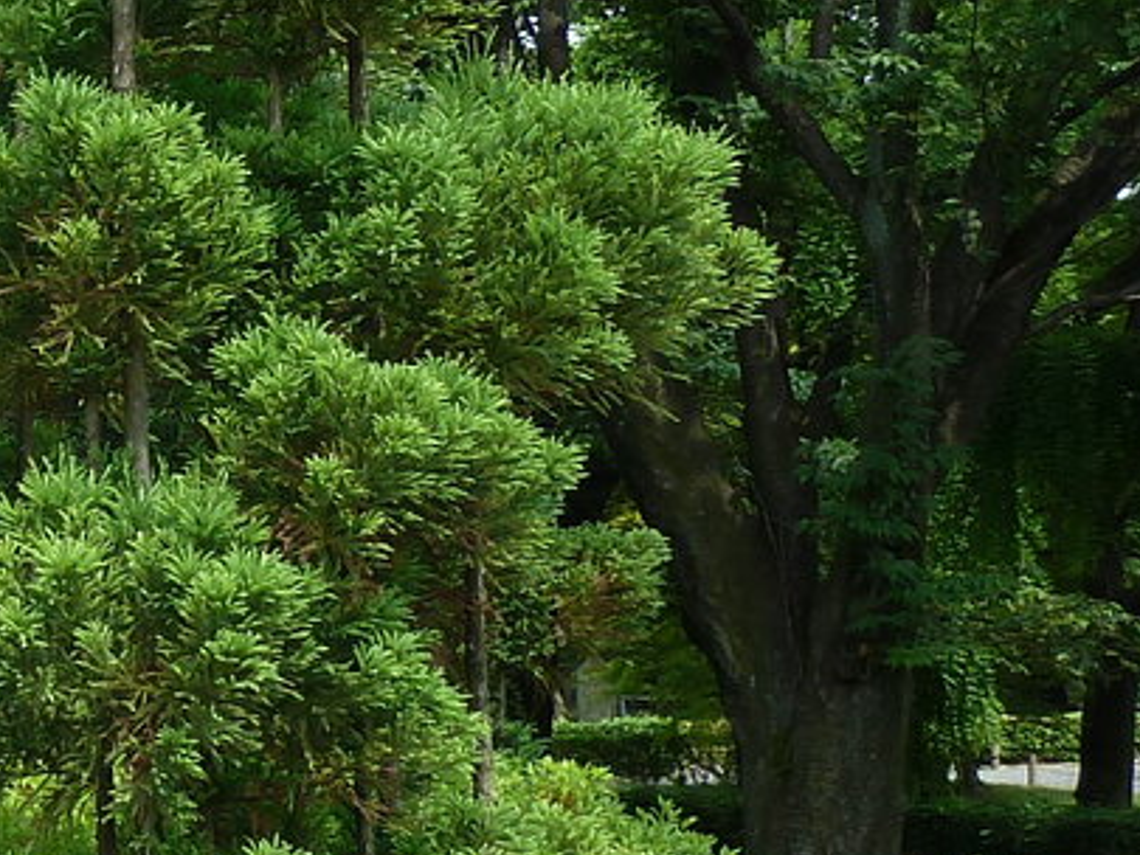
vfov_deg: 9.4
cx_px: -1002
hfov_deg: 11.5
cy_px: 515
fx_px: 5205
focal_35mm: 158
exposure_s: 1/200
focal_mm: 6.5
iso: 80
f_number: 4
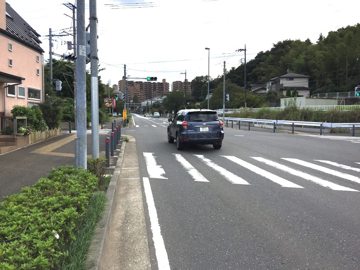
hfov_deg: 61.7
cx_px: 180
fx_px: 302
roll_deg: -0.8
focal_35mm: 29
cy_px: 135
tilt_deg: -2.7
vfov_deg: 48.2
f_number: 2.2
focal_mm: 4.15
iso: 32
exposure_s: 1/1721
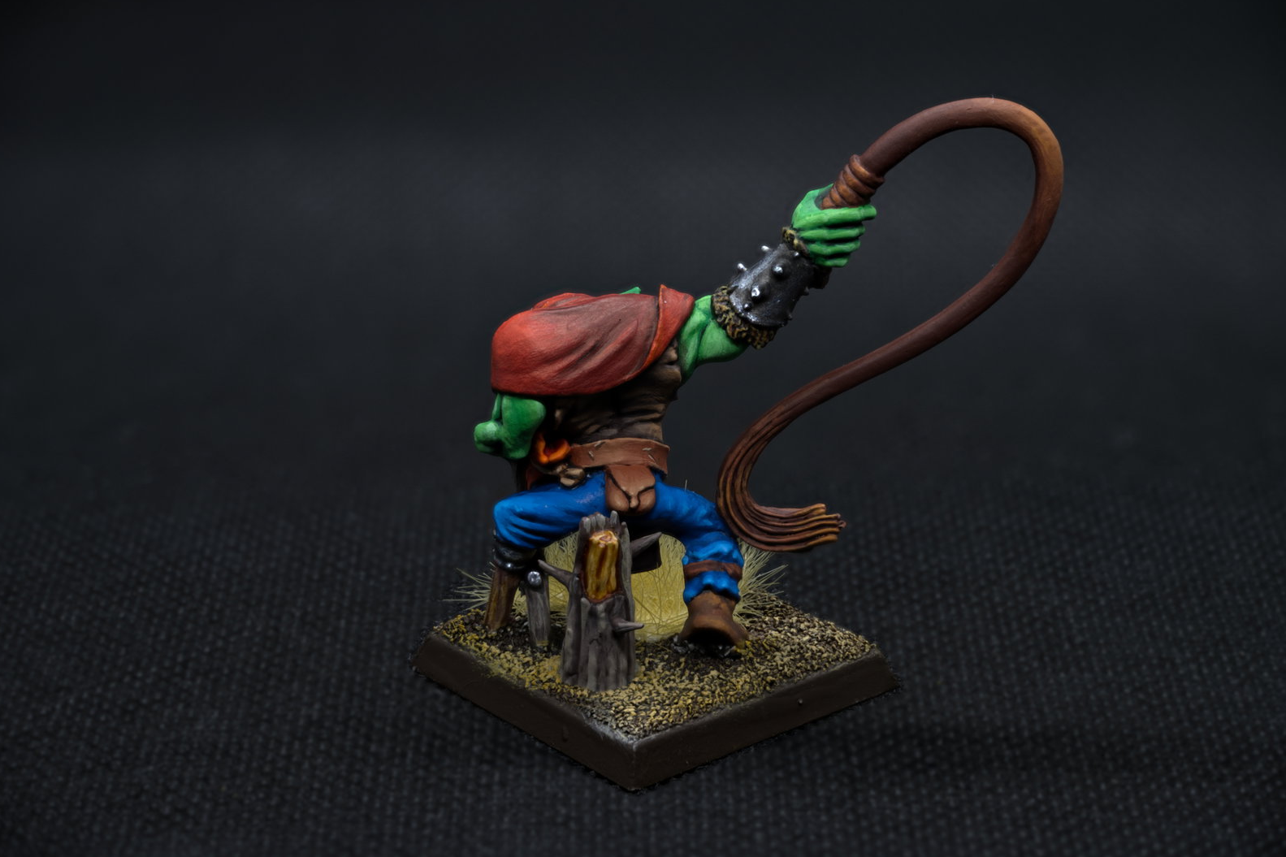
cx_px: 641
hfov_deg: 21.7
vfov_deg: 14.5
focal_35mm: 94
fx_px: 3357
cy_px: 429
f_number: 5.6
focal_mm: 93
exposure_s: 1/30
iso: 64
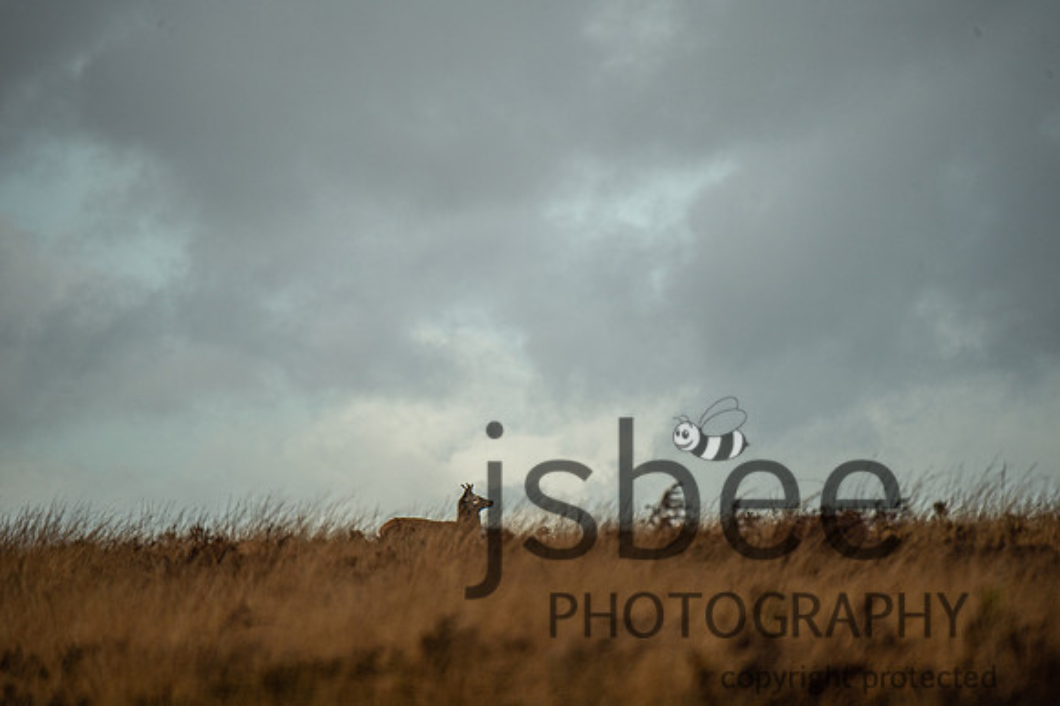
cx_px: 530
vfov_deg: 3.4
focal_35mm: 400
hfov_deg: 5.2
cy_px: 353
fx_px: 11771
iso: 220
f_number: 5.6
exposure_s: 1/1250
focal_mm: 400
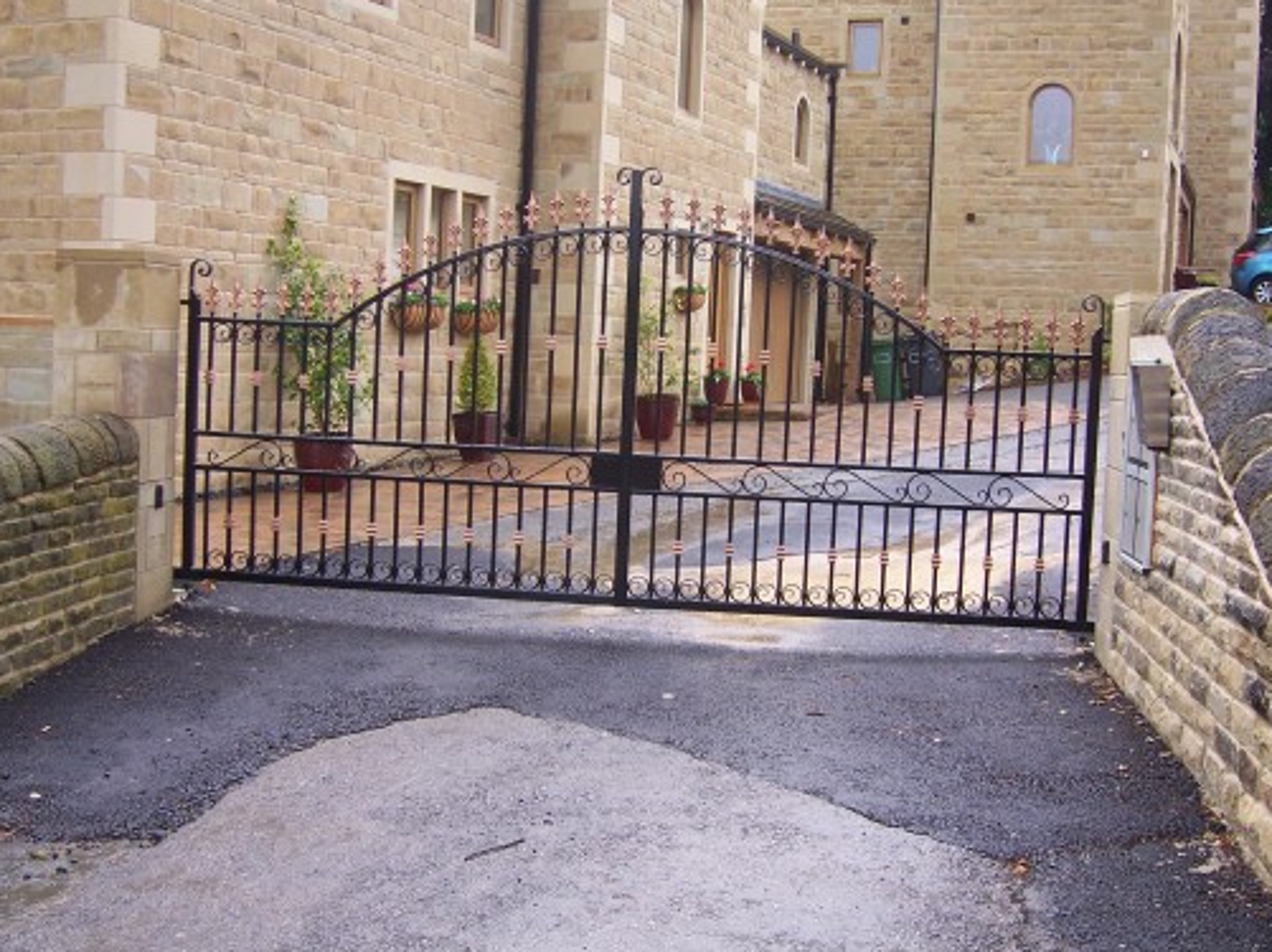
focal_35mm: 45
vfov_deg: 32.1
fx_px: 1652
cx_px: 642
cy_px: 472
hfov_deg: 42.1
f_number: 3.3
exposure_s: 1/125
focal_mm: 7.3
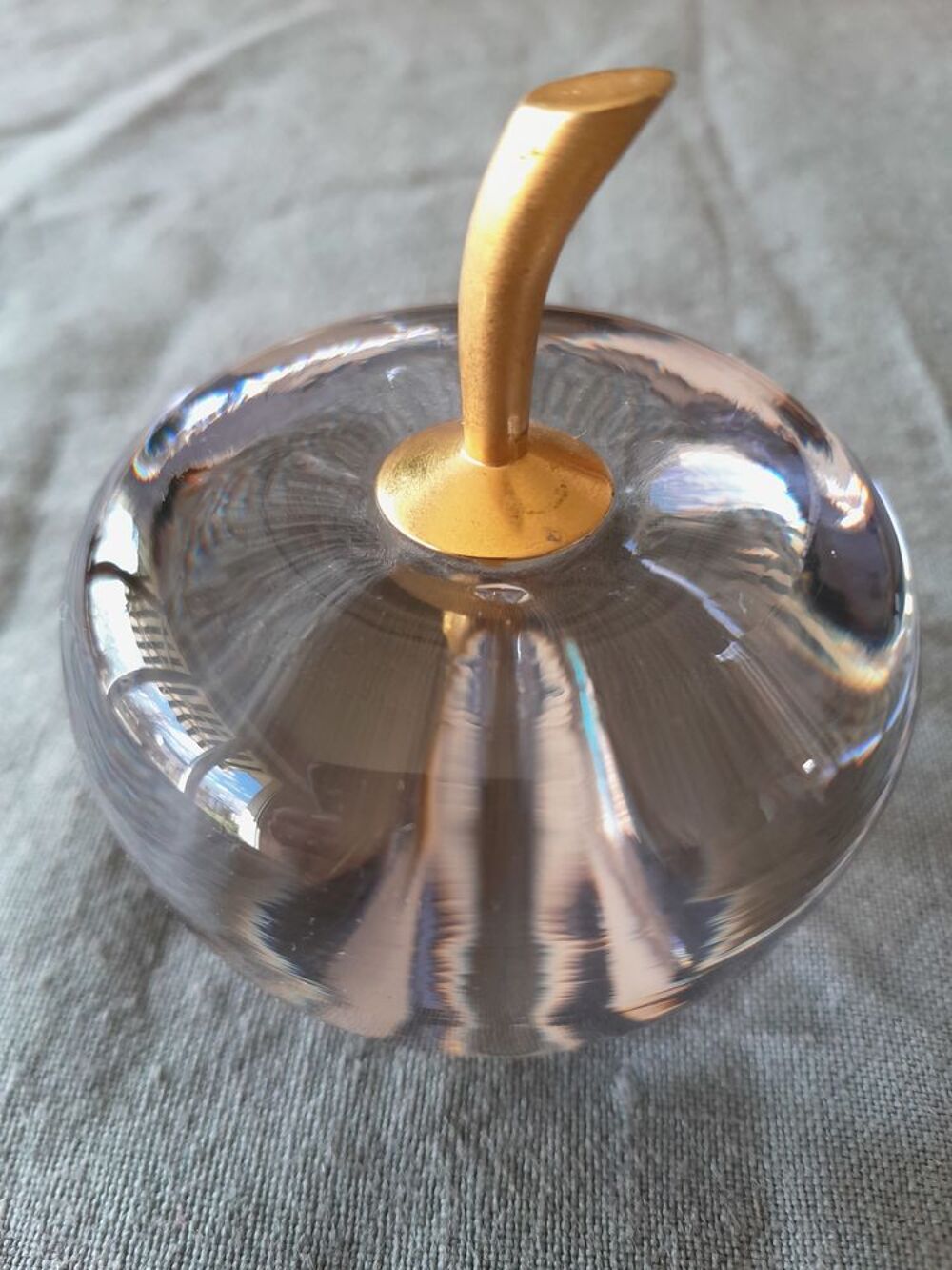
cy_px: 635
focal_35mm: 26
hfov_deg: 53.1
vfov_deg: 67.3
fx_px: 953
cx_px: 476
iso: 100
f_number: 1.8
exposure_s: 1/50
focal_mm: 4
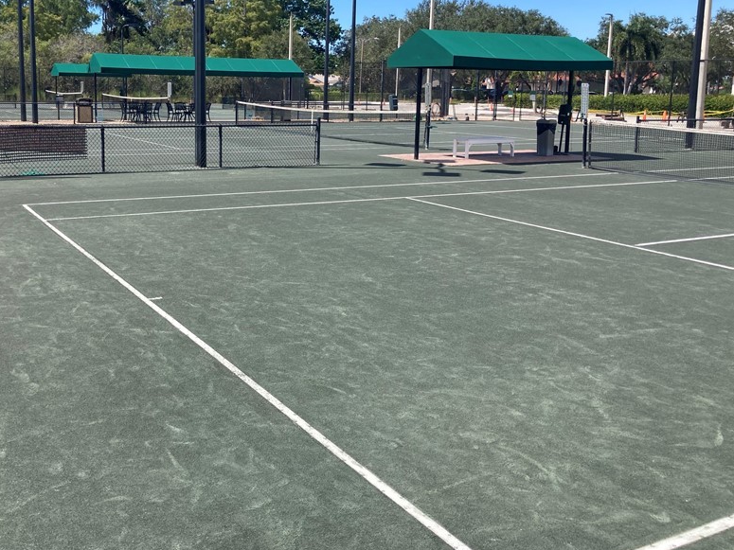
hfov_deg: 49.6
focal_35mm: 37
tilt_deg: -7.6
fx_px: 784
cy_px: 212
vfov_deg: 38.5
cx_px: 271
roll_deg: -0.7
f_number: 1.8
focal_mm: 3.99
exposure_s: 1/1675
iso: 20
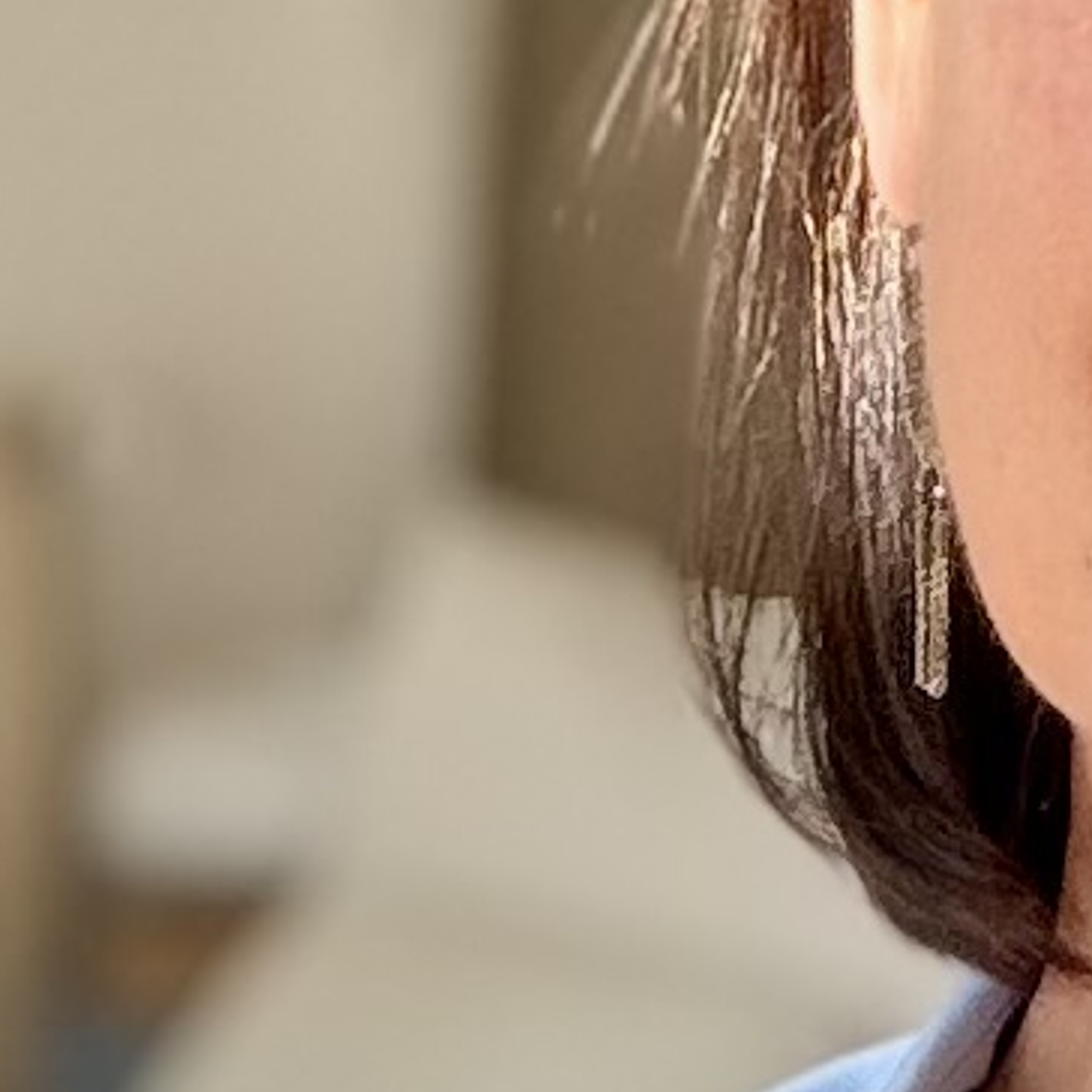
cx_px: 1536
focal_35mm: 225
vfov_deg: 7.7
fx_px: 8030
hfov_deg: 7.7
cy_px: 1050
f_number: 1.9
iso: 80
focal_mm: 2.71
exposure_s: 1/181
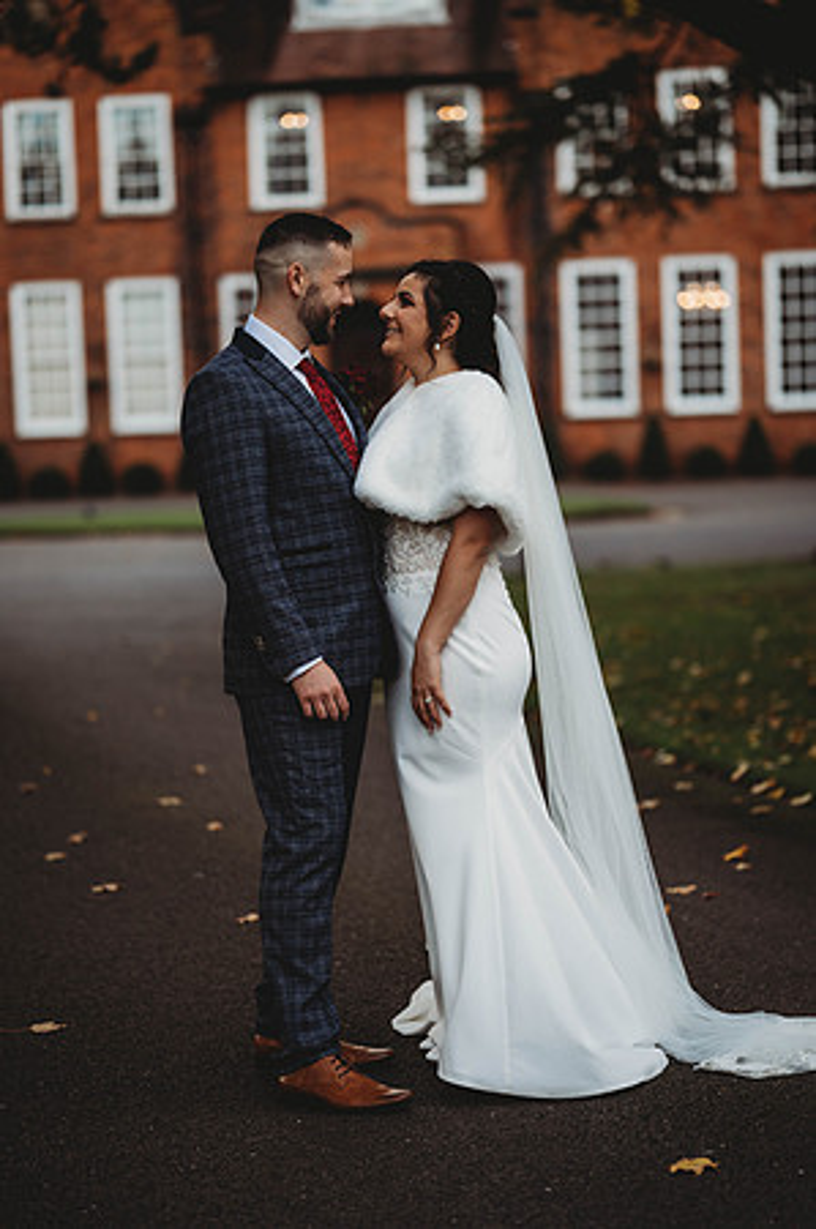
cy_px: 614
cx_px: 408
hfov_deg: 16.0
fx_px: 2896
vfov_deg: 23.9
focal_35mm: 85
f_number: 1.8
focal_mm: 85
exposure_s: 1/500
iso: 100
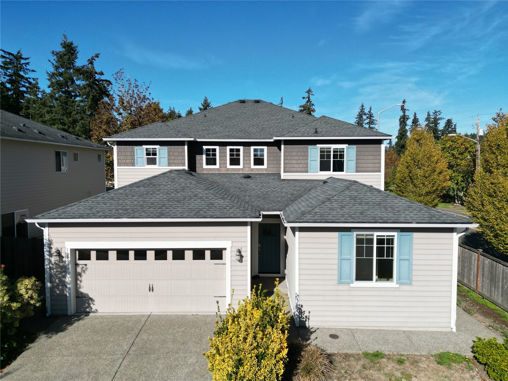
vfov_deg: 56.8
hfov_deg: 71.6
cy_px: 190
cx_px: 254
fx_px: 352
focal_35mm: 24
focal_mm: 6.72
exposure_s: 1/4000
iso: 140
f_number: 1.7
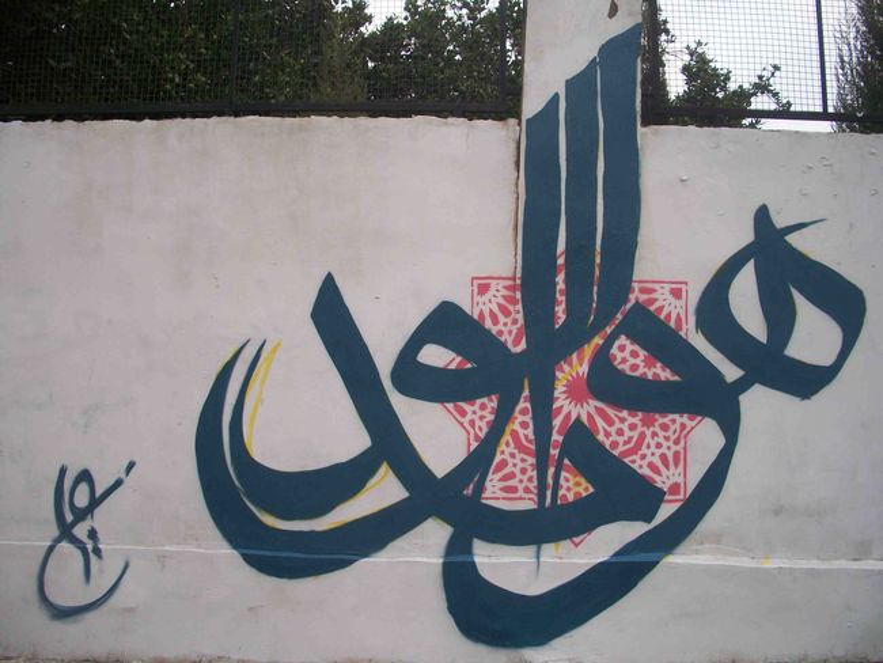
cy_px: 332
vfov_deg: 40.7
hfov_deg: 52.6
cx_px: 442
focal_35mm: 35
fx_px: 893
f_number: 3.1
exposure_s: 1/80
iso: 80
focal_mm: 6.3
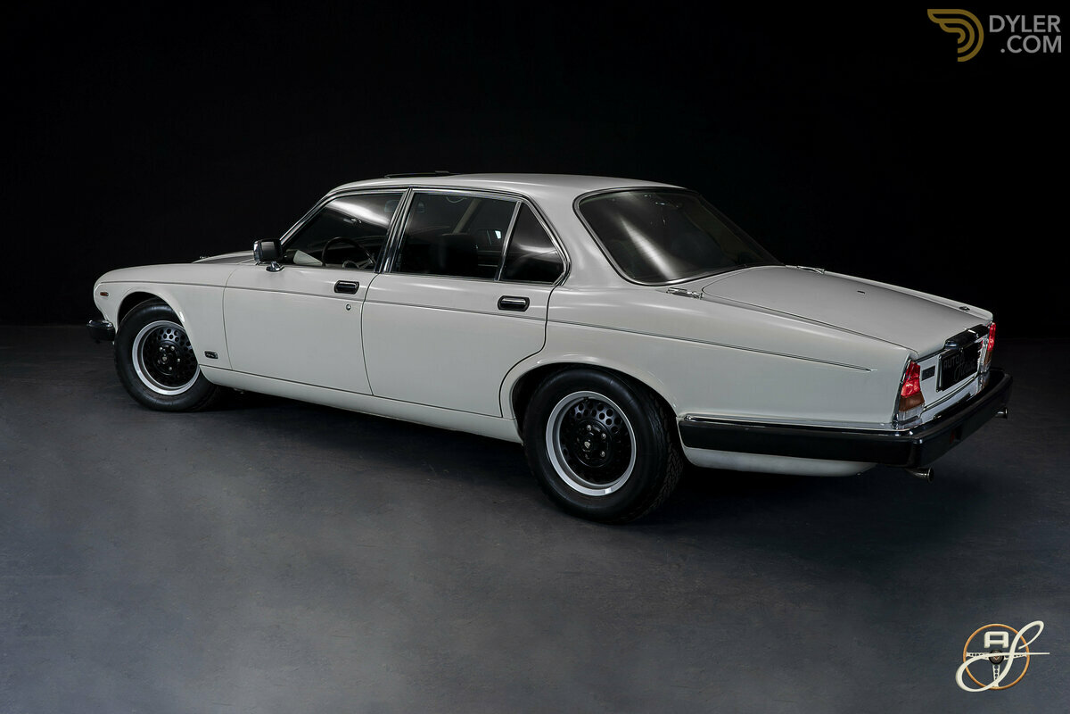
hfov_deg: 57.2
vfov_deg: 40.0
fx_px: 981
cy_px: 357
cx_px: 535
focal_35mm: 33
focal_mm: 33
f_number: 7.1
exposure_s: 1/8
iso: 250
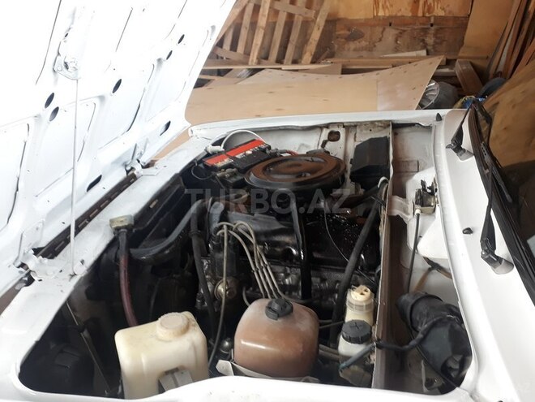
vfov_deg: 51.4
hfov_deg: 65.3
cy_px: 201
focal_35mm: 27
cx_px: 268
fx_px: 417
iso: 64
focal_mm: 3.6
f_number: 1.9
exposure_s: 1/33
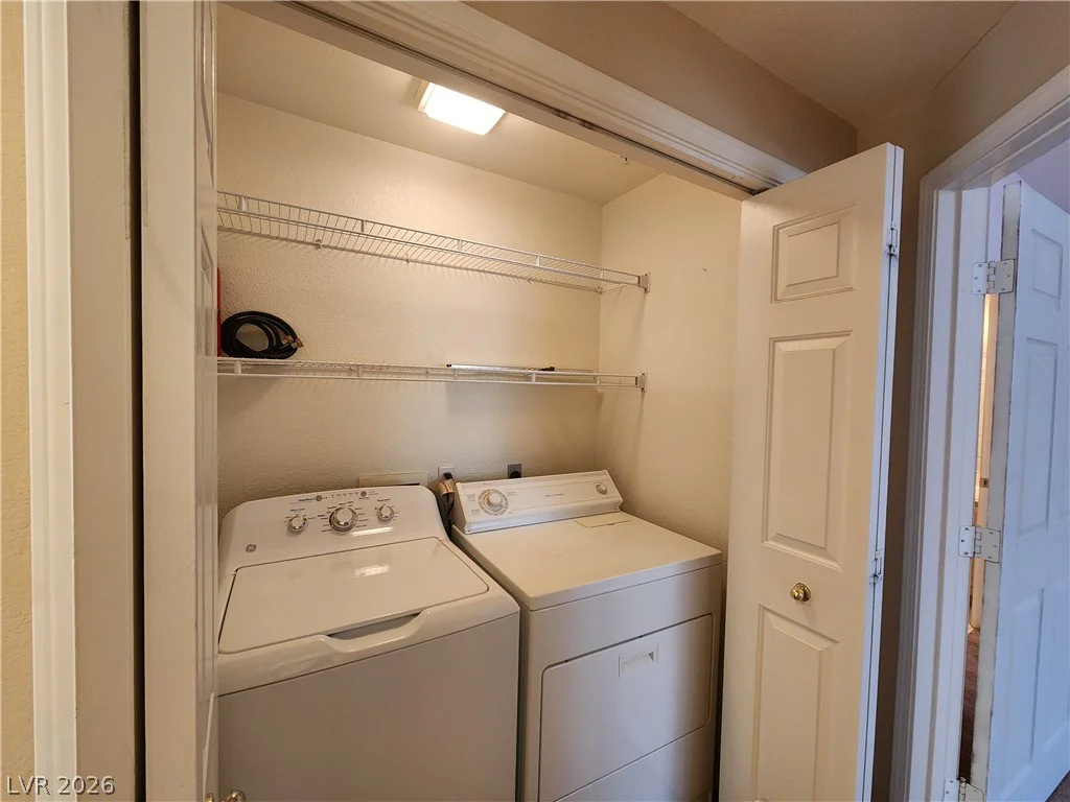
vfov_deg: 89.9
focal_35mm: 13
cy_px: 401
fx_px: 402
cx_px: 535
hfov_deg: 106.2
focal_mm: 2.2
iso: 400
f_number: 2.2
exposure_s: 1/60
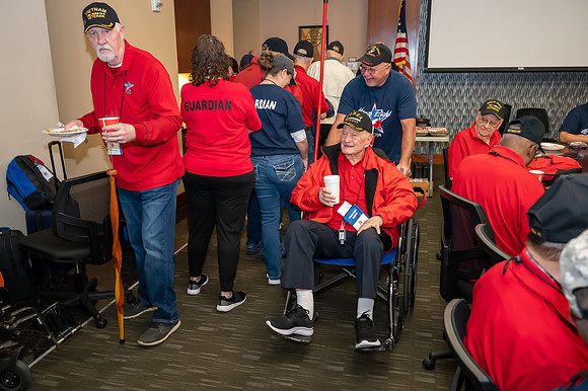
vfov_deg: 42.3
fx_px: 506
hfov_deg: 60.3
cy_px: 196
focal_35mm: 31
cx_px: 294
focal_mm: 31
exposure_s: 1/160
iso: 12800
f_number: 5
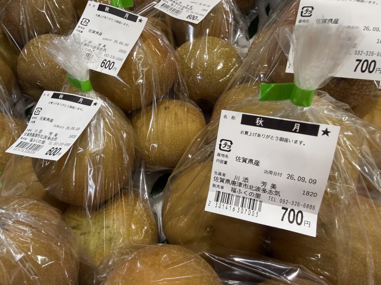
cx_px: 190
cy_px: 142
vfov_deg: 56.8
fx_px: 264
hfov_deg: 71.6
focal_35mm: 24
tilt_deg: -49.2
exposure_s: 1/120
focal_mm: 2.22
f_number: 2.2
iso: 250
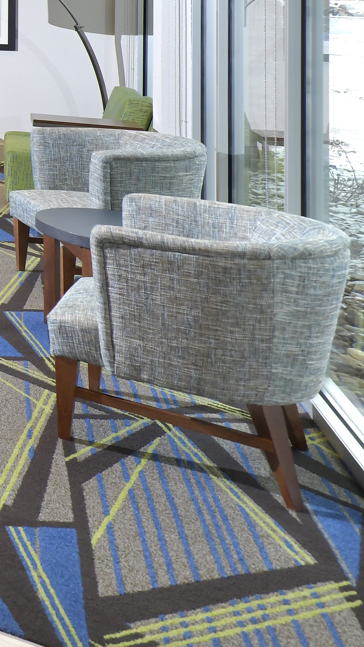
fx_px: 806
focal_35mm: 47
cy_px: 16
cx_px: -592
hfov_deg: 13.6
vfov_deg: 39.2
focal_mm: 14
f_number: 7.1
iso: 640
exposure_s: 1/20
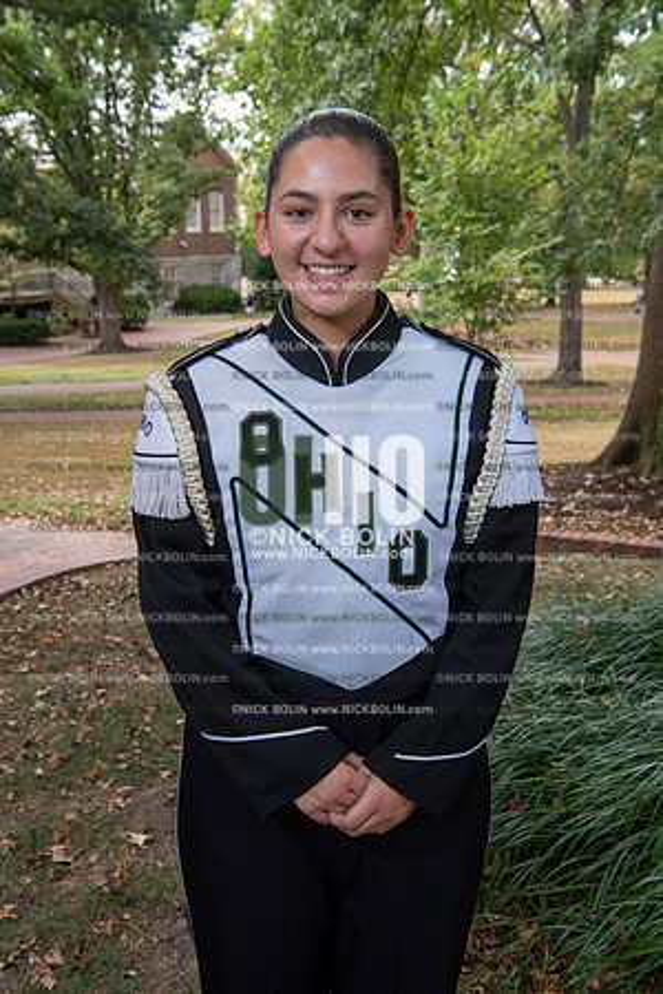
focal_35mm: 44
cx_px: 332
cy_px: 497
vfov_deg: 44.5
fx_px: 1215
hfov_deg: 30.5
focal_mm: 44
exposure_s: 1/100
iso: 500
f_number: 8
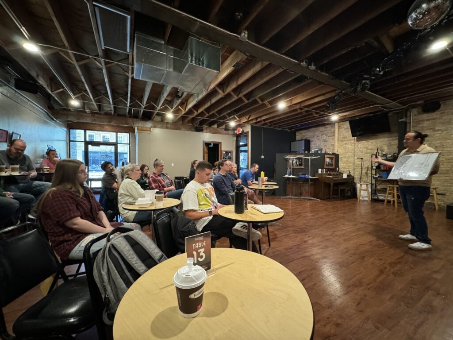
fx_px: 183
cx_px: 226
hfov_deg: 102.1
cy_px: 170
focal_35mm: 14
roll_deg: -0.3
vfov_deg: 85.7
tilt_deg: -2.0
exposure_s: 1/40
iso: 1250
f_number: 2.2
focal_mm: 2.22
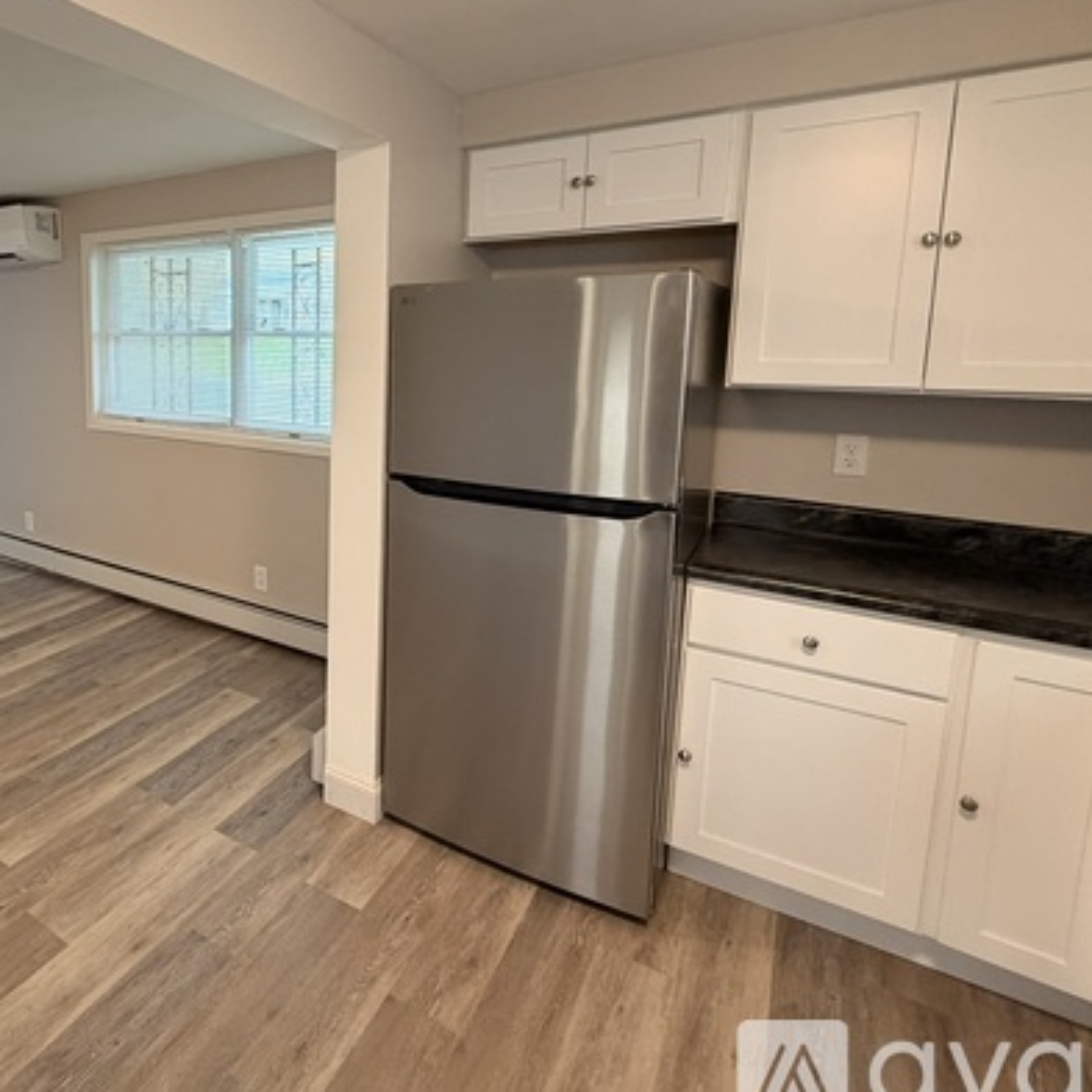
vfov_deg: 71.4
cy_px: 436
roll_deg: +0.4
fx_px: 749
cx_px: 260
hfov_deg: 67.1
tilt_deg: -7.6
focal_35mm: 21
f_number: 2.2
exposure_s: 1/60
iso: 320
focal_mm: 2.22
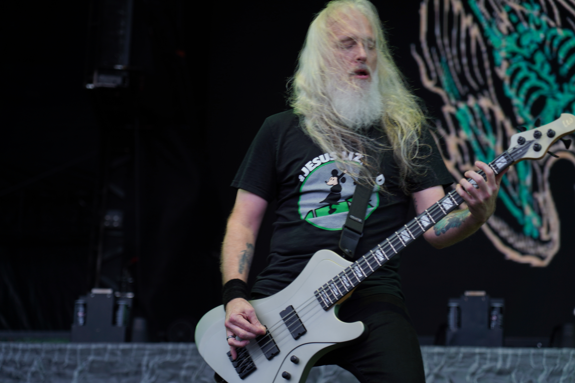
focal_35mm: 105
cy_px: 192
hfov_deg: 19.5
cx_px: 288
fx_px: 1677
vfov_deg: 13.0
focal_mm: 105
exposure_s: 1/125
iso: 125
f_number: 4
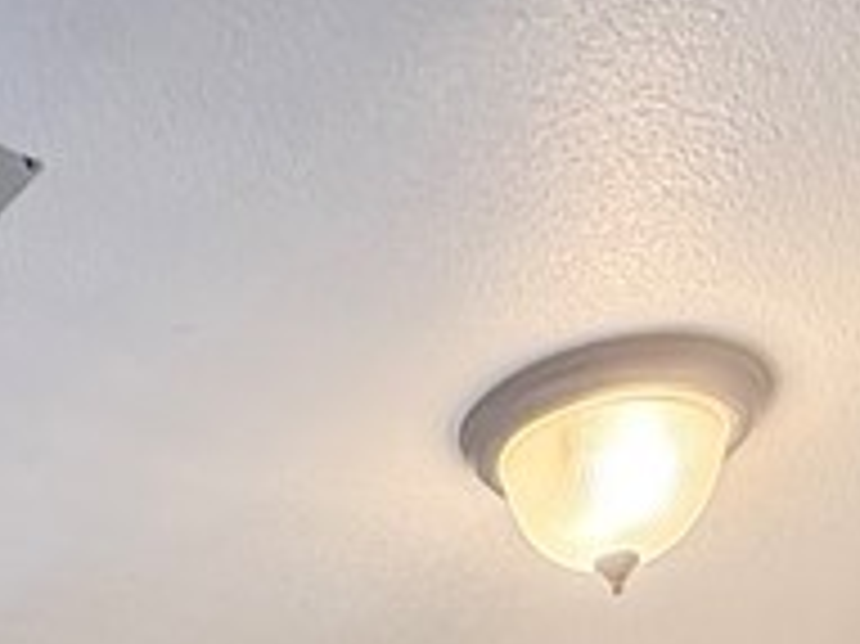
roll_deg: +4.5
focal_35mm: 75
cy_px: 1689
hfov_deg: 25.8
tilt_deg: -9.0
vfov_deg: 12.9
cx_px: 243
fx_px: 1862
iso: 400
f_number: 2.2
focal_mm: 2.22
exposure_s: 1/120
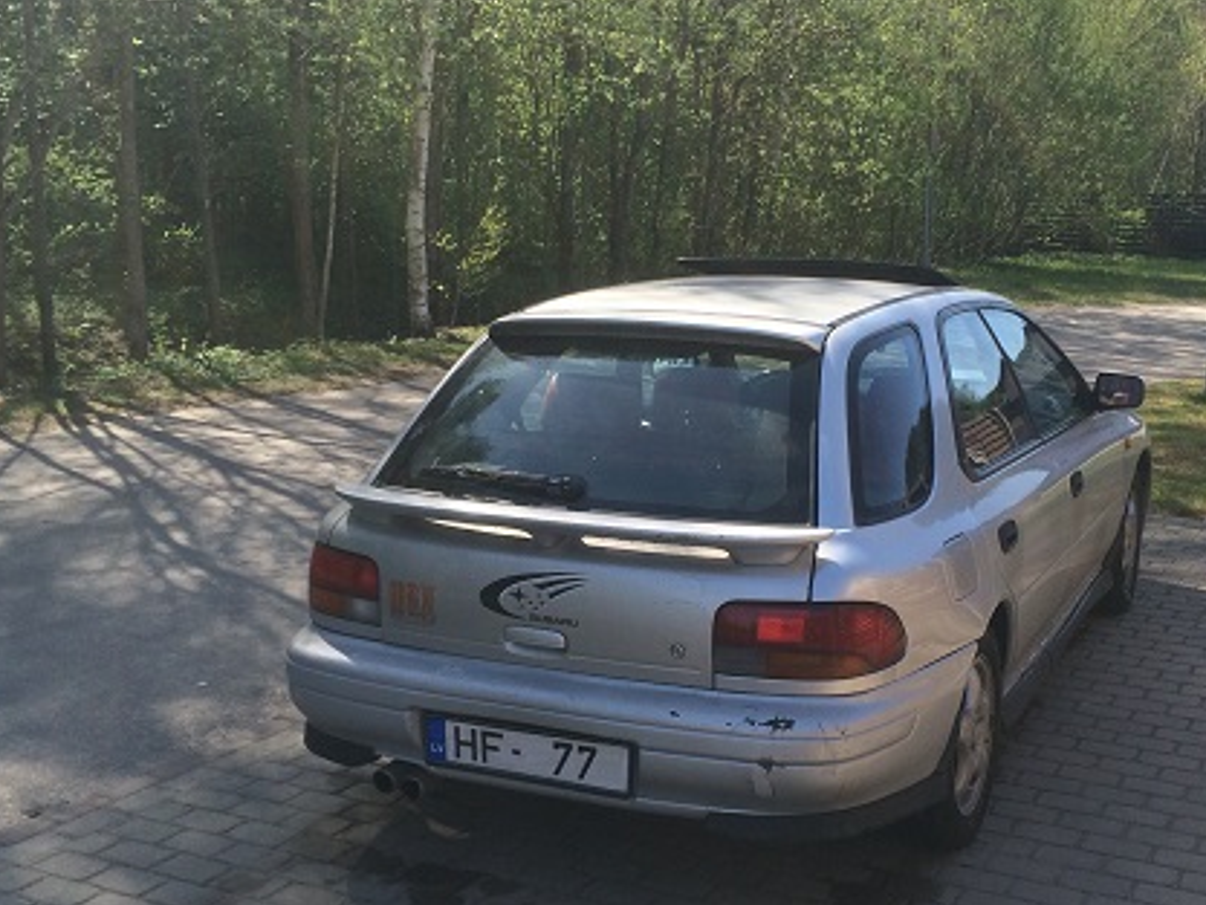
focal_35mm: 46
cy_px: 546
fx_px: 1603
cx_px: 700
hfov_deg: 41.1
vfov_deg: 31.4
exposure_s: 1/838
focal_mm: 4.12
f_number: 2.2
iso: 32
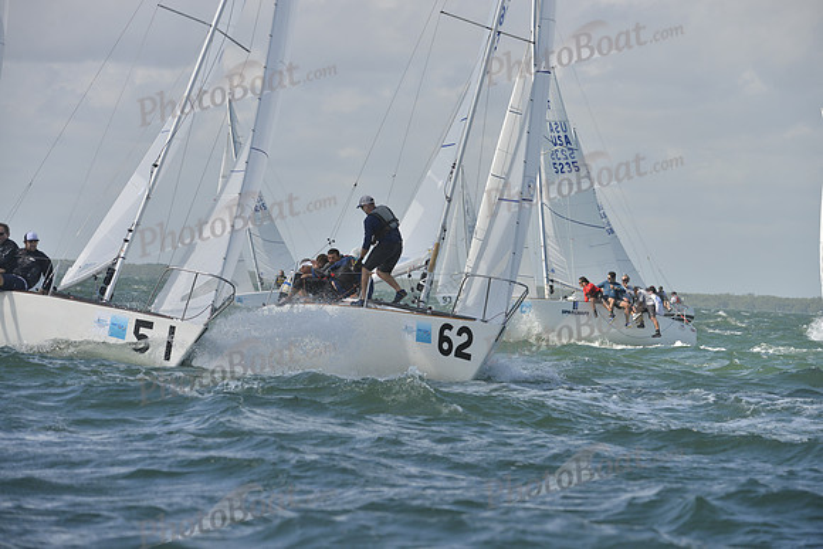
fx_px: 4573
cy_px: 274
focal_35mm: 200
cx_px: 412
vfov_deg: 6.9
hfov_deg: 10.3
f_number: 6.3
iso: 280
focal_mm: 200
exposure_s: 1/1250
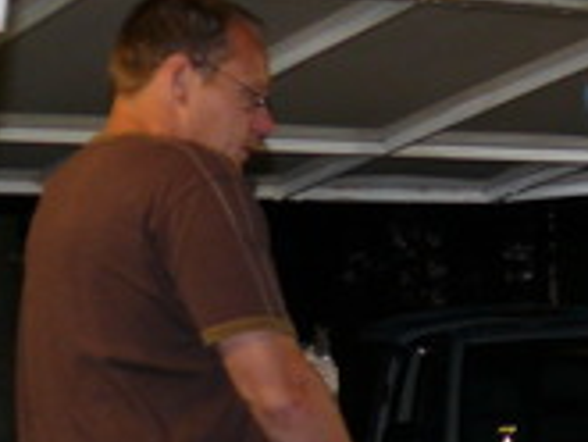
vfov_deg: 8.4
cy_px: 770
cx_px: 1347
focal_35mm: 170
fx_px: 2890
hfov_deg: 10.3
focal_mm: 7.4
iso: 100
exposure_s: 1/30
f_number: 2.8
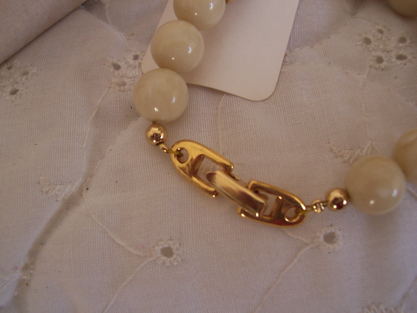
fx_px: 446
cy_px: 156
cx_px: 208
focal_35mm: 37
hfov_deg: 50.1
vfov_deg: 38.7
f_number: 2.8
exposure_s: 1/30
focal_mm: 5.6
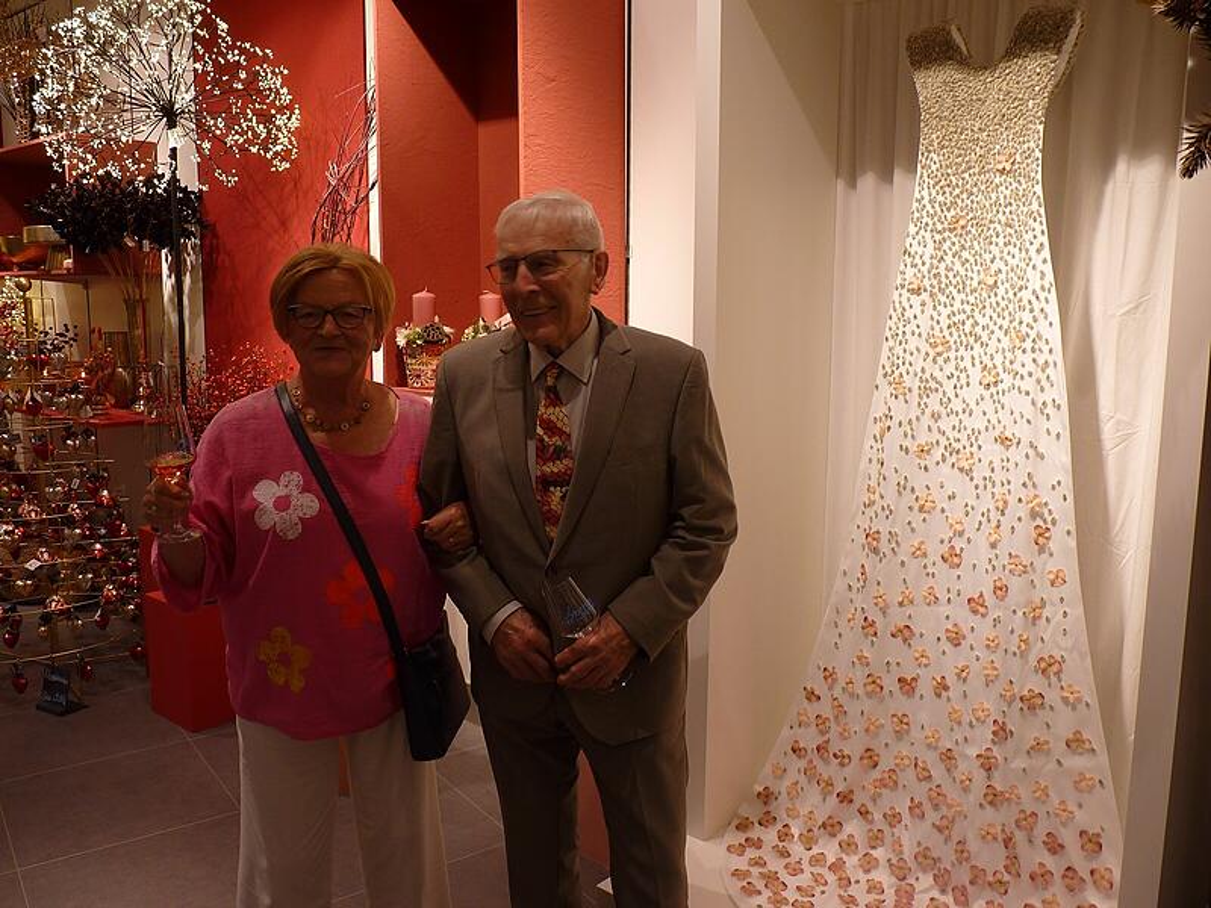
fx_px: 1015
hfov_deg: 61.7
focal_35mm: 29
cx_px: 606
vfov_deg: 48.2
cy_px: 454
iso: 80
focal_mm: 5.1
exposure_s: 1/30
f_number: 2.8
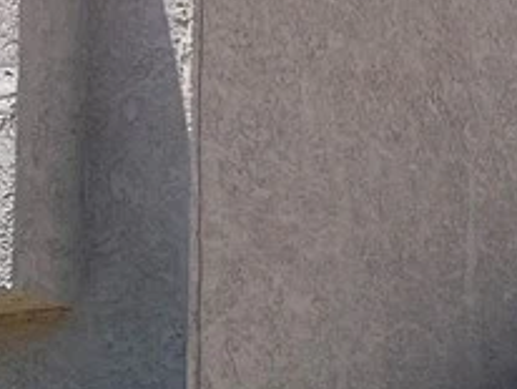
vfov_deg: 11.3
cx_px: 951
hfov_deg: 13.6
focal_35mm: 129
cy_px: 462
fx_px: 1929
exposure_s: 1/5882
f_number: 1.5
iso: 50
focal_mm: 5.7
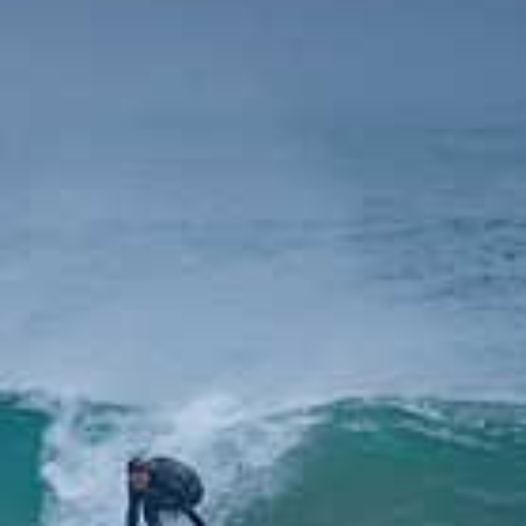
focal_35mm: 1774
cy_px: 619
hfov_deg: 1.0
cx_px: 98
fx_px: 30498
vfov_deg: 1.0
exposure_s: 1/1000
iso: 220
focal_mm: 500
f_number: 5.6
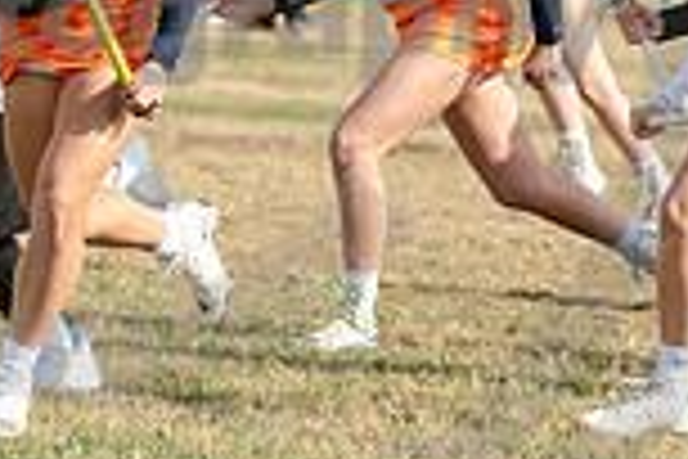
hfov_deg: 4.0
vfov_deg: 2.7
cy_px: -43
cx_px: 27
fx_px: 9784
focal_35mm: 512
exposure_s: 1/1600
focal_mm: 135
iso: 250
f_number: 5
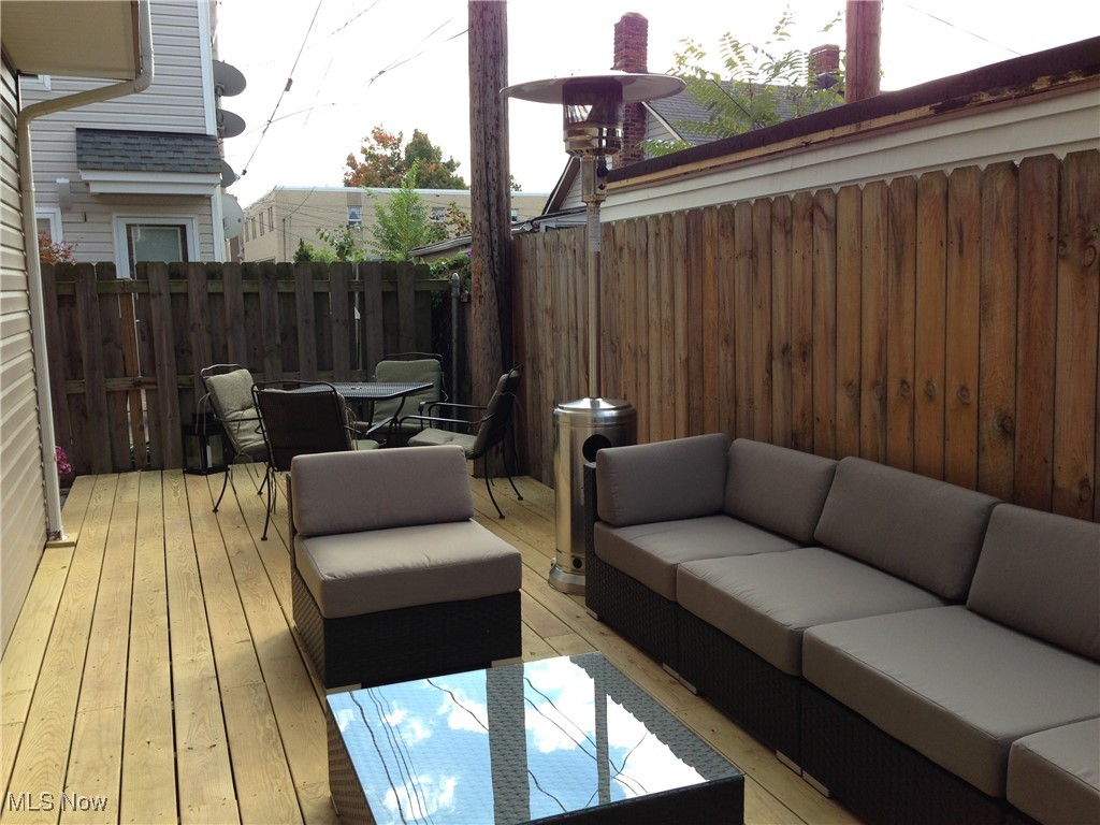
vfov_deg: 42.9
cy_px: 412
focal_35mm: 33
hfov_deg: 55.4
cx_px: 550
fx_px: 1049
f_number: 2.4
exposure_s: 1/306
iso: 50
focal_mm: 4.13
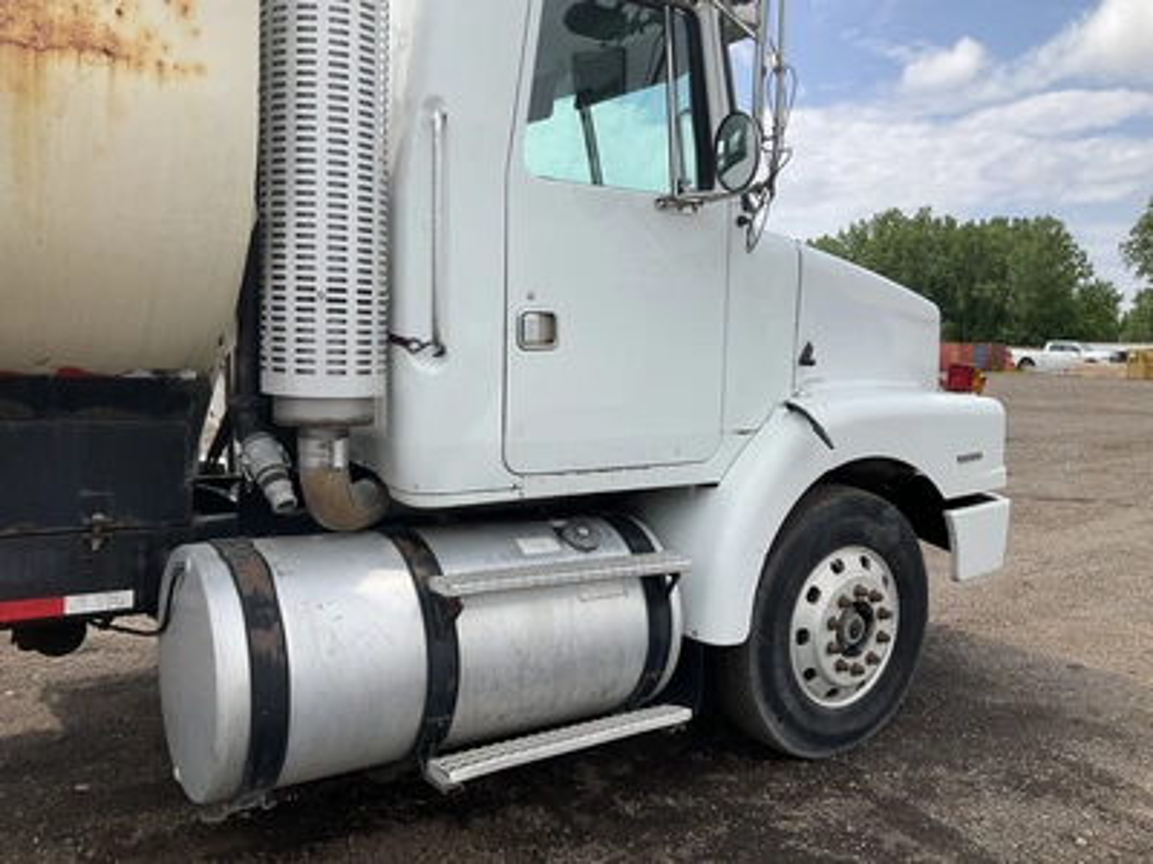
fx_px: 966
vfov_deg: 48.2
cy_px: 432
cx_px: 576
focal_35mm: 29
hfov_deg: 61.7
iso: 25
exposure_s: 1/1786
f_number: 1.8
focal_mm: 3
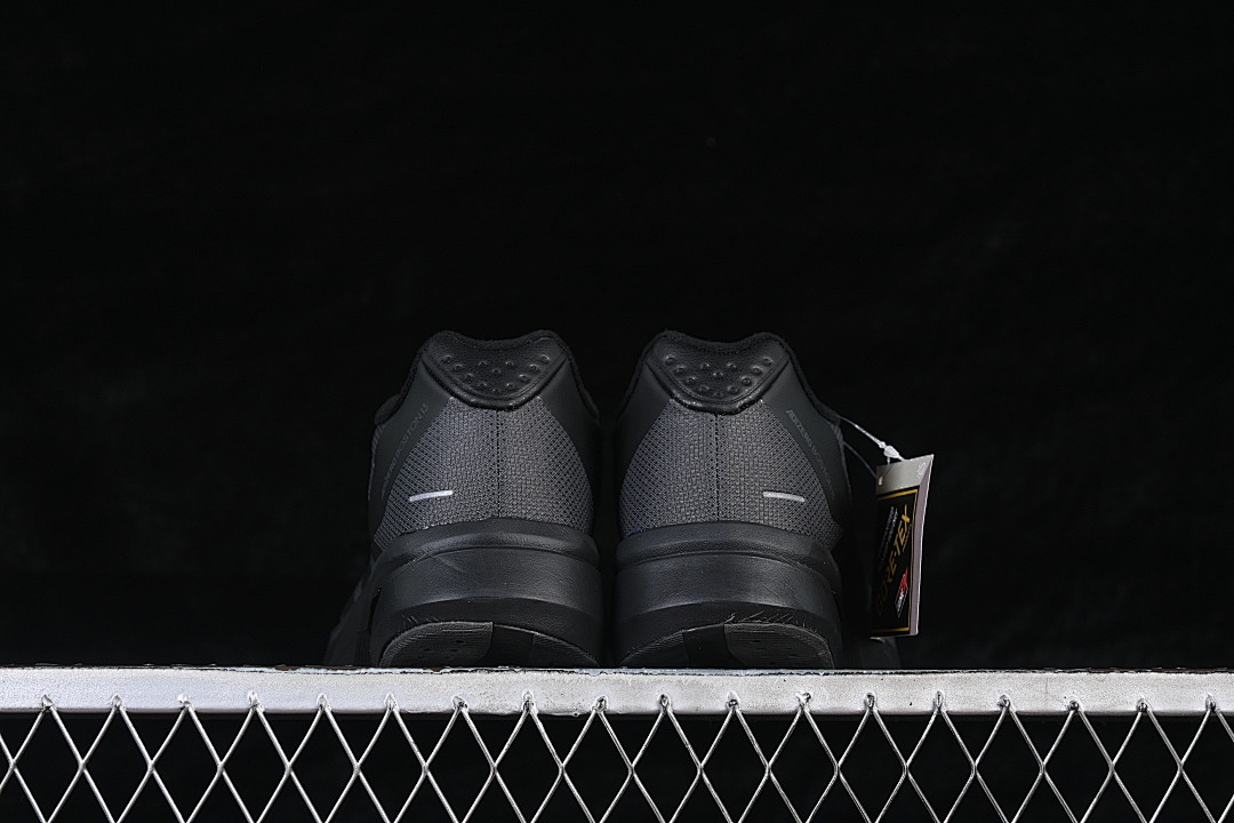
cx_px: 617
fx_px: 2571
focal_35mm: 75
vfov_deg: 18.2
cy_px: 412
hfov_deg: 27.0
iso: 160
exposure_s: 1/50
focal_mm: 50
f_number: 6.3
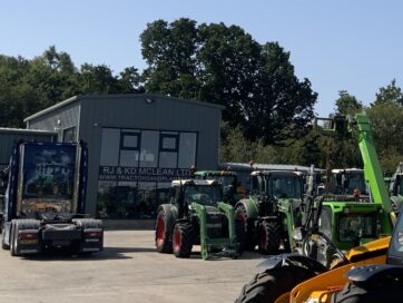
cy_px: 65
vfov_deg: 17.9
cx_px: 464
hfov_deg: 22.3
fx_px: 955
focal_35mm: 82
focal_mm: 3
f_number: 1.8
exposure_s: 1/2320
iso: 20
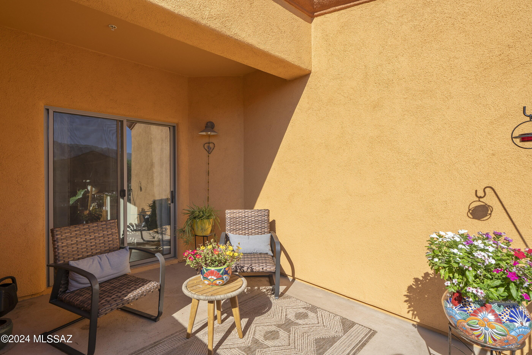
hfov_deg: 93.3
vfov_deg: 70.4
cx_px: 266
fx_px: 251
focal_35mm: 17
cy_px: 178
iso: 100
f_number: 9
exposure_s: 1/160
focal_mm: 17
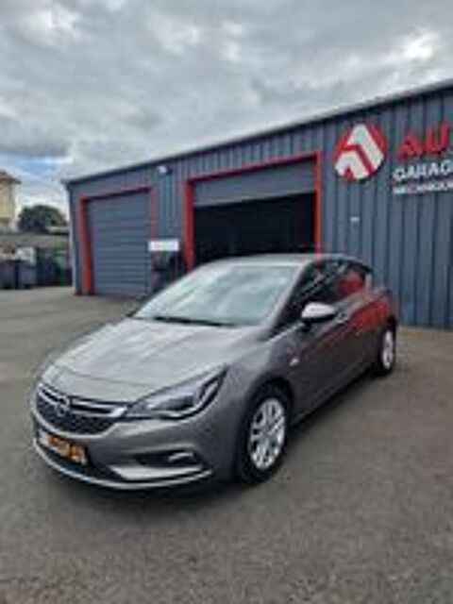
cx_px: 226
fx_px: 401
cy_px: 302
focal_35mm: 23
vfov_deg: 73.9
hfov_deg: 58.9
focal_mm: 5.4
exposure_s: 1/990
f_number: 1.8
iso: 50
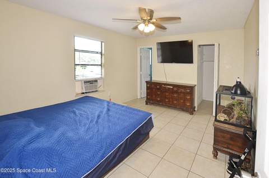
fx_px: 112
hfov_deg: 100.6
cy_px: 89
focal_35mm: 15
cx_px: 134
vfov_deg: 77.0
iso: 640
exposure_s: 1/60
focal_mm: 10
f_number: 6.3
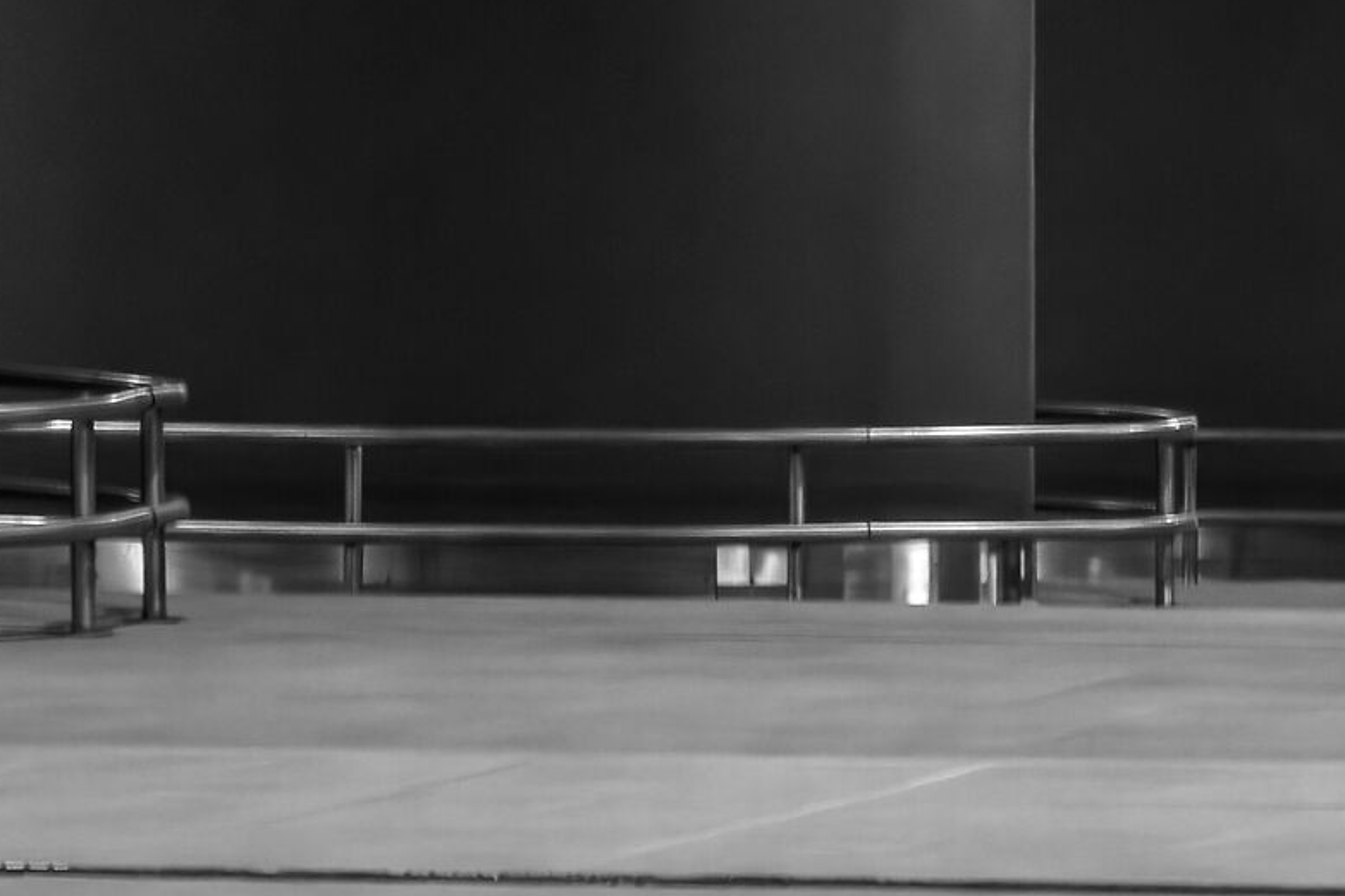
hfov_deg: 5.3
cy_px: -64
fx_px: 14567
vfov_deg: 3.5
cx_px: 1749
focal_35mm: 390
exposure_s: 1/13
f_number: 14
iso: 2500
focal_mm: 85
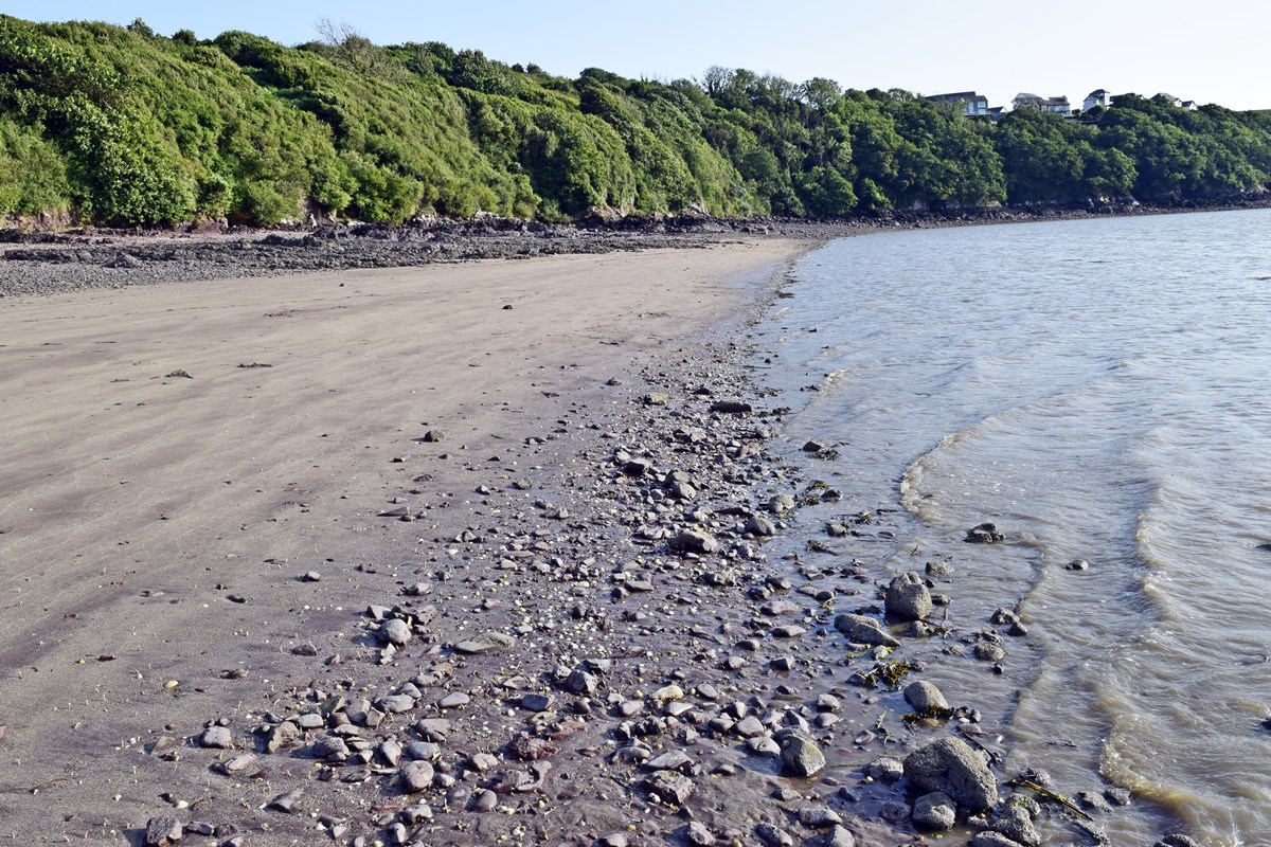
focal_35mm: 32
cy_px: 424
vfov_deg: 41.7
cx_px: 636
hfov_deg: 59.5
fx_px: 1112
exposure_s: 1/320
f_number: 10
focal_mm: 21
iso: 400
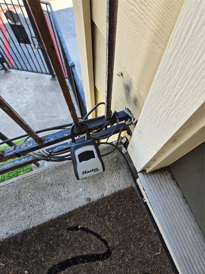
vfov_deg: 73.9
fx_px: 182
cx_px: 102
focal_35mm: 23
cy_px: 137
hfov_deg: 58.9
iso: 64
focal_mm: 5.4
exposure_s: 1/180
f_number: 1.8
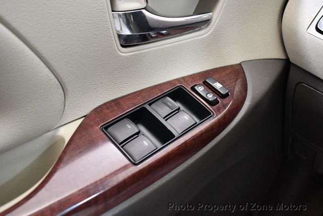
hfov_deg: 53.1
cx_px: 162
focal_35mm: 36
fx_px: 323
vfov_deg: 36.9
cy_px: 108
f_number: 3.5
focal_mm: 18
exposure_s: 1/60
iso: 3200
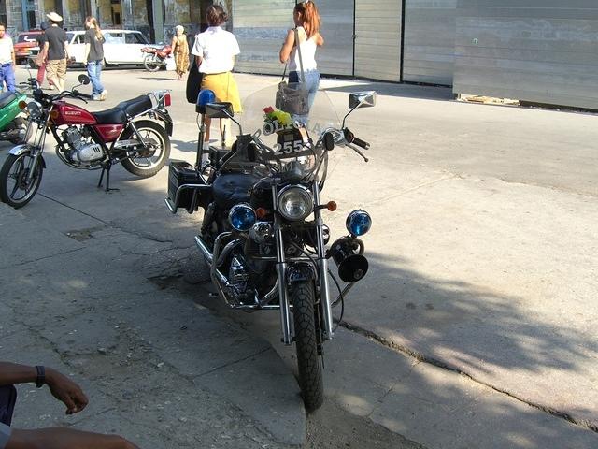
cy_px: 224
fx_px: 656
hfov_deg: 49.0
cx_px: 299
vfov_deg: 37.7
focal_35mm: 38
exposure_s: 1/200
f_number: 4
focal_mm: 7.9
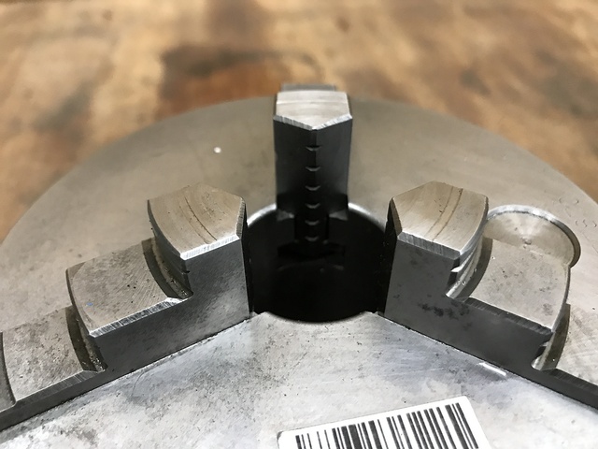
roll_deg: -1.2
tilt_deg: -42.1
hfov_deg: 63.4
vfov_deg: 49.7
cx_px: 299
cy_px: 224
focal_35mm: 28
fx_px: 484
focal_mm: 3.99
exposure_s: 1/15
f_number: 1.8
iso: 64
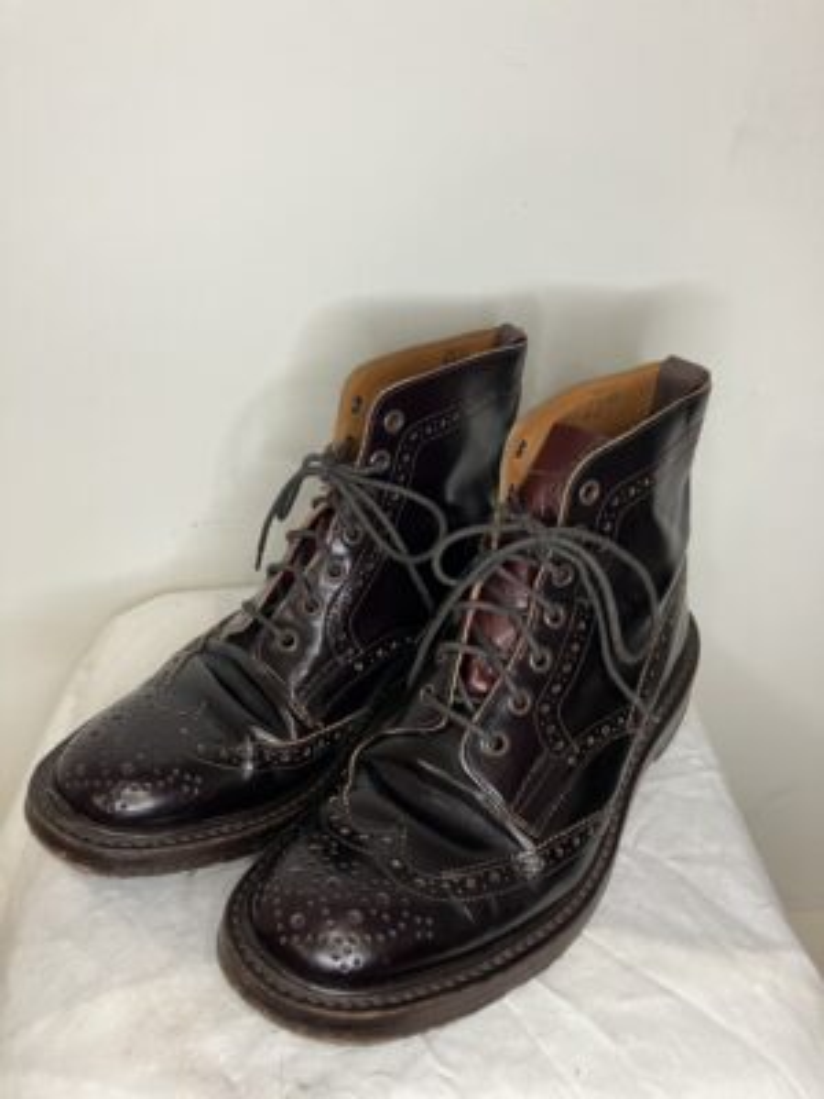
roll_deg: -0.8
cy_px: 550
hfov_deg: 49.7
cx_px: 412
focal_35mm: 28
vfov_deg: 63.4
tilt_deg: -34.2
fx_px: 889
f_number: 1.8
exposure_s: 1/50
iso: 64
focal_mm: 3.99
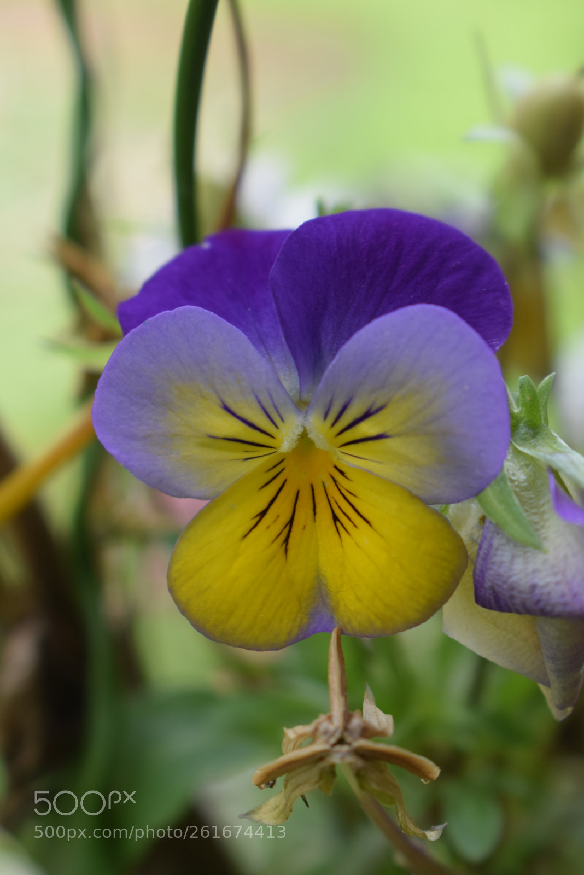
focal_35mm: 82
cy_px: 438
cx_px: 292
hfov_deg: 16.6
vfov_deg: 24.6
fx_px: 2006
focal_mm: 55
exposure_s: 1/125
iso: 400
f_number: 7.1
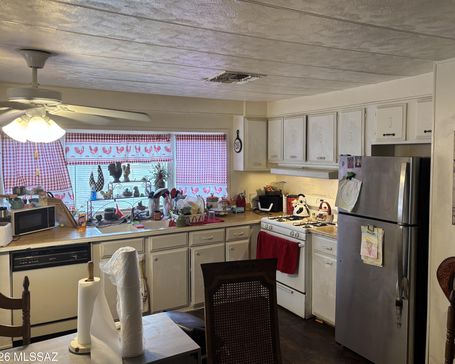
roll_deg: +0.3
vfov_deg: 48.5
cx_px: 245
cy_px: 174
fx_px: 404
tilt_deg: -2.8
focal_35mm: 30
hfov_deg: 58.7
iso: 100
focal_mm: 5.96
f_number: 1.6
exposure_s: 1/60
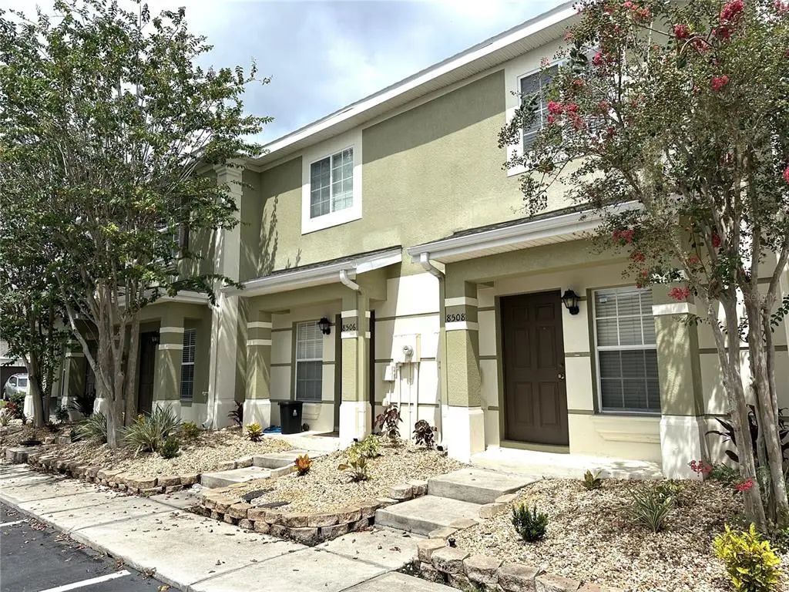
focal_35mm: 24
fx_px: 547
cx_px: 394
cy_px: 296
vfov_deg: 56.8
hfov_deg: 71.6
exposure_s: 1/8197
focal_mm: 6.86
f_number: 1.78
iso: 80
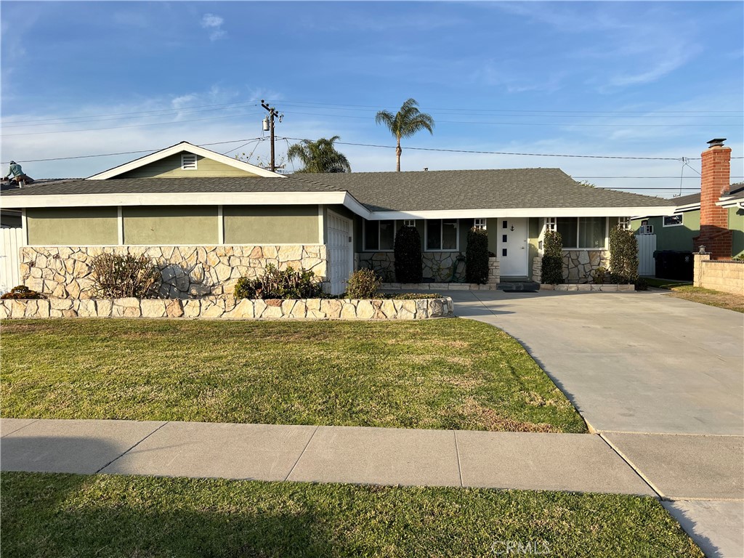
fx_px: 559
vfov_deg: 53.1
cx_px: 372
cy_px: 279
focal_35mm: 26
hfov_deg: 67.3
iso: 50
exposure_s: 1/3257
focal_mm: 5.7
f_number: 1.5
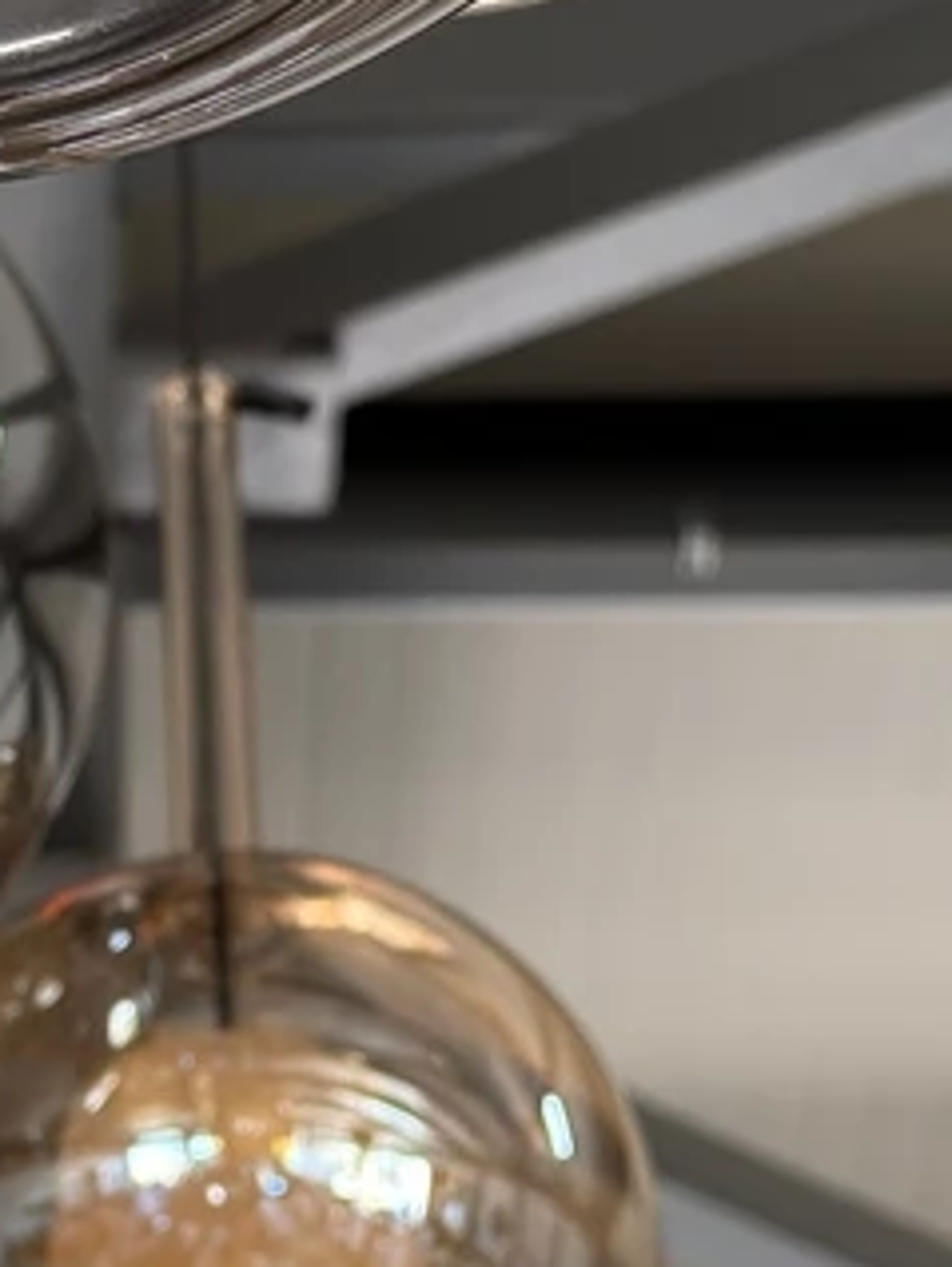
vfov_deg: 16.5
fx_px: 4358
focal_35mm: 119
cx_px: -52
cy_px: 757
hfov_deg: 12.3
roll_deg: -0.4
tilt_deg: +38.5
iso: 200
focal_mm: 6.8
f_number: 1.8
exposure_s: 1/33
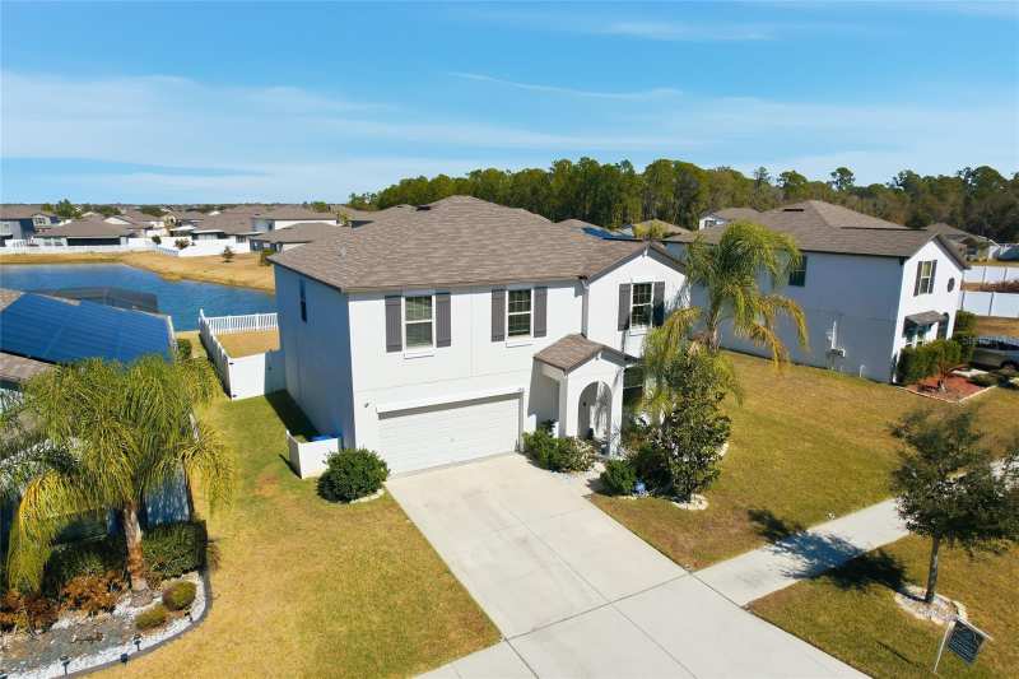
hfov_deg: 78.6
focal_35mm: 22
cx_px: 510
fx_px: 623
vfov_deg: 57.2
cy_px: 340
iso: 100
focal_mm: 8.4
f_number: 2.8
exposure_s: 1/1250
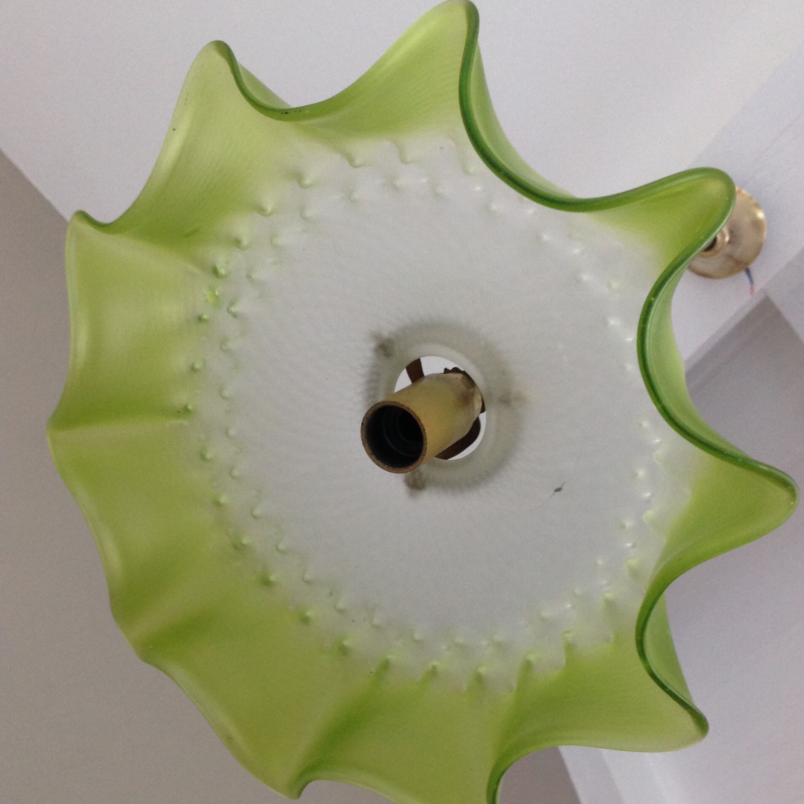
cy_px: 483
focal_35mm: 42
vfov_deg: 39.9
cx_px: 398
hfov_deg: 40.0
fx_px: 1104
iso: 125
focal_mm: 4.28
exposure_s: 1/15
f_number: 2.4
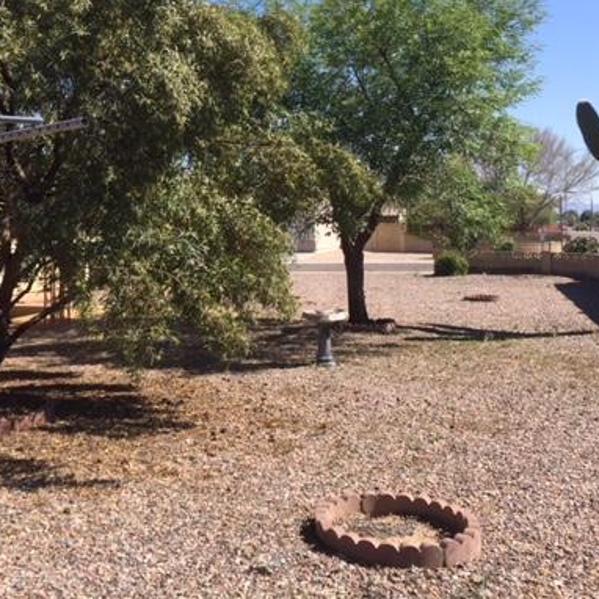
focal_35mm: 43
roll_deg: +0.4
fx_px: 842
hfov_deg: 39.0
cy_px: 224
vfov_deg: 38.9
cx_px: 231
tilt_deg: -0.8
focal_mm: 4.15
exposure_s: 1/1163
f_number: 2.2
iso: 32
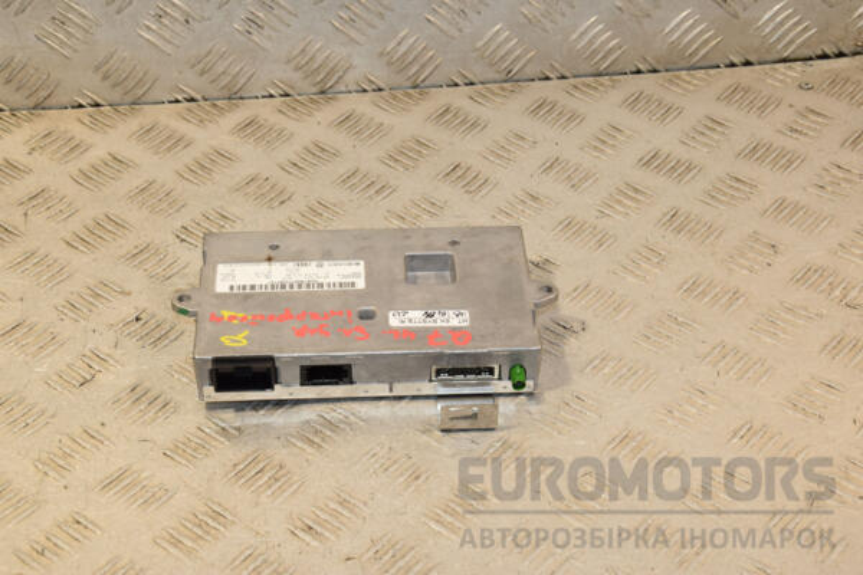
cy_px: 288
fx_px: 1726
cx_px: 432
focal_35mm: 72
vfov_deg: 18.9
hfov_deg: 28.1
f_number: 9
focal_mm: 48
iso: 800
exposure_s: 1/200
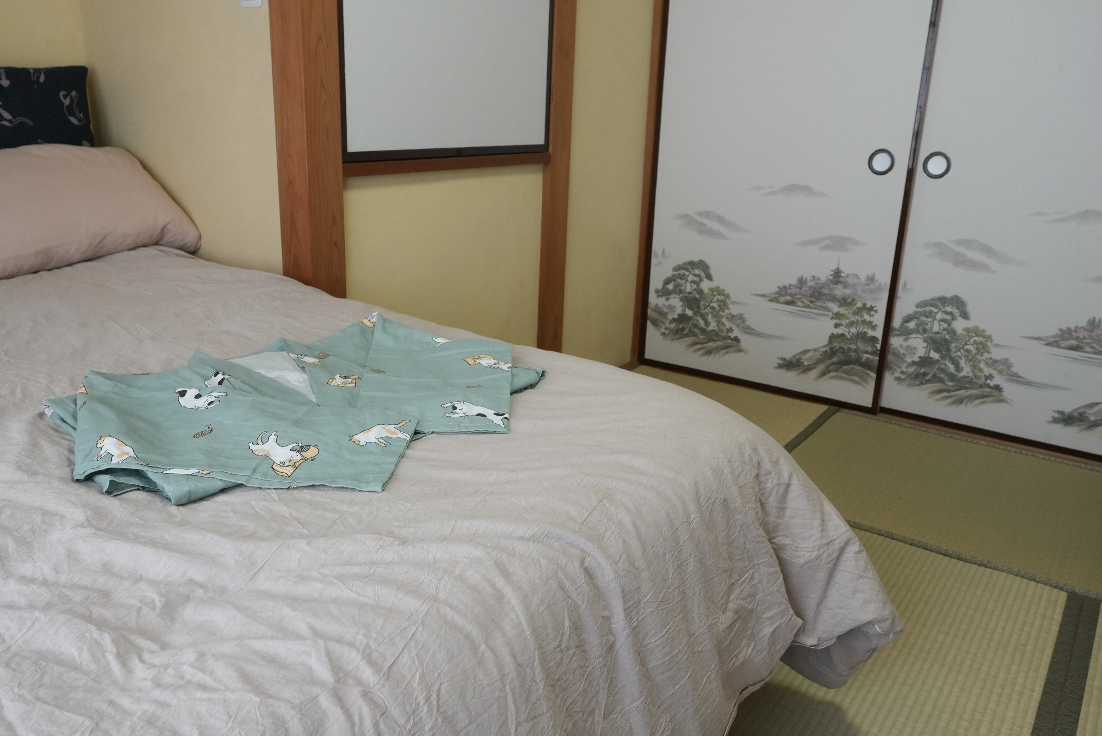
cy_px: 368
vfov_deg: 46.5
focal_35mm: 28
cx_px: 551
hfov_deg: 65.4
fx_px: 858
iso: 4000
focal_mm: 28
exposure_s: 1/100
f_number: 9
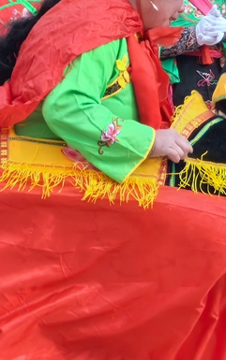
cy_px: 180
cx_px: 334
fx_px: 3091
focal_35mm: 314
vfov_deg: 6.7
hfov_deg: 4.2
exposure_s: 1/271
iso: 50
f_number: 3
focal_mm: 14.6
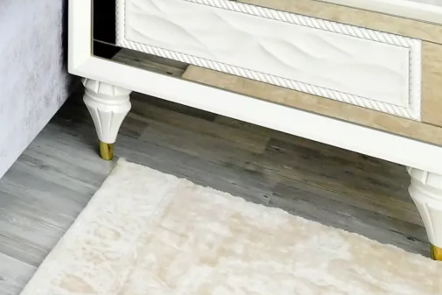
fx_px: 933
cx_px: -280
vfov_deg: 13.5
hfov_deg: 21.0
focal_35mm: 76
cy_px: -398
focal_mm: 10
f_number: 4.5
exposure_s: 1/60
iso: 800
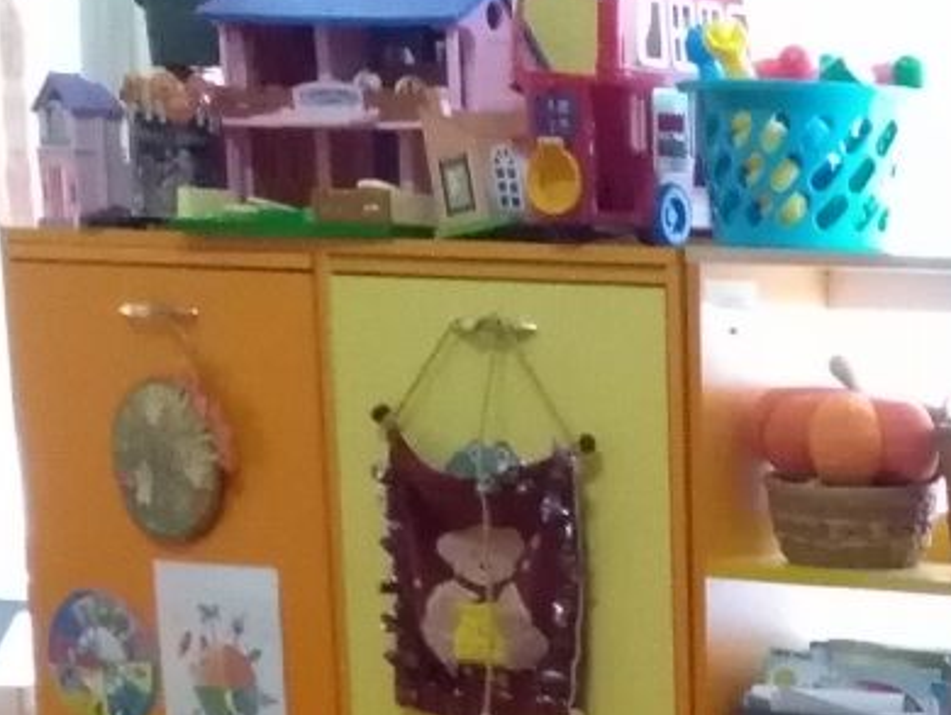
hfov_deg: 14.5
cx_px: 1336
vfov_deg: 10.4
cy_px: 1564
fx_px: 3519
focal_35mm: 128
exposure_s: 1/33.3
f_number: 2
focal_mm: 3.52
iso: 906
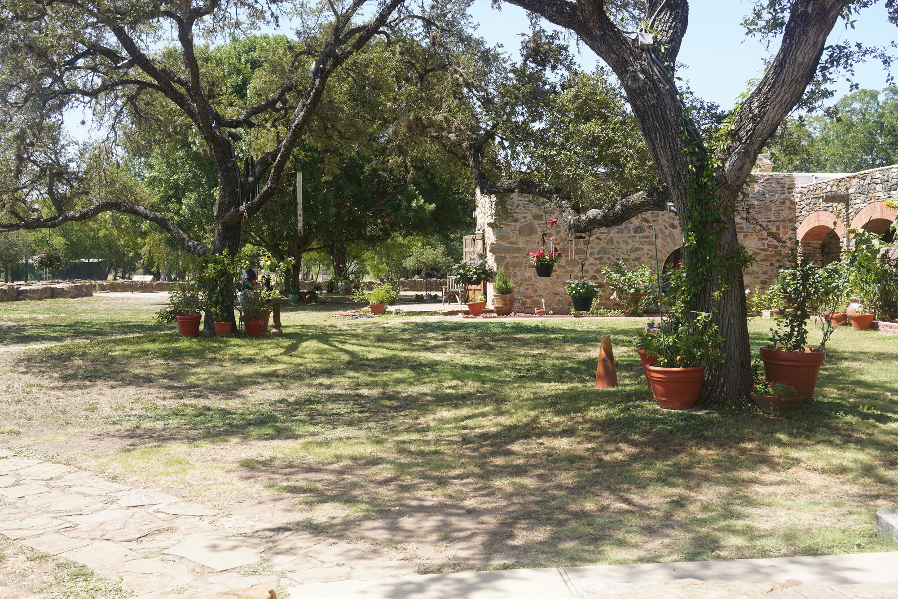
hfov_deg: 50.7
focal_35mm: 38
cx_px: 449
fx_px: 948
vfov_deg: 35.1
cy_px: 300
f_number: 8
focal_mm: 38
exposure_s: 1/100
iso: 100
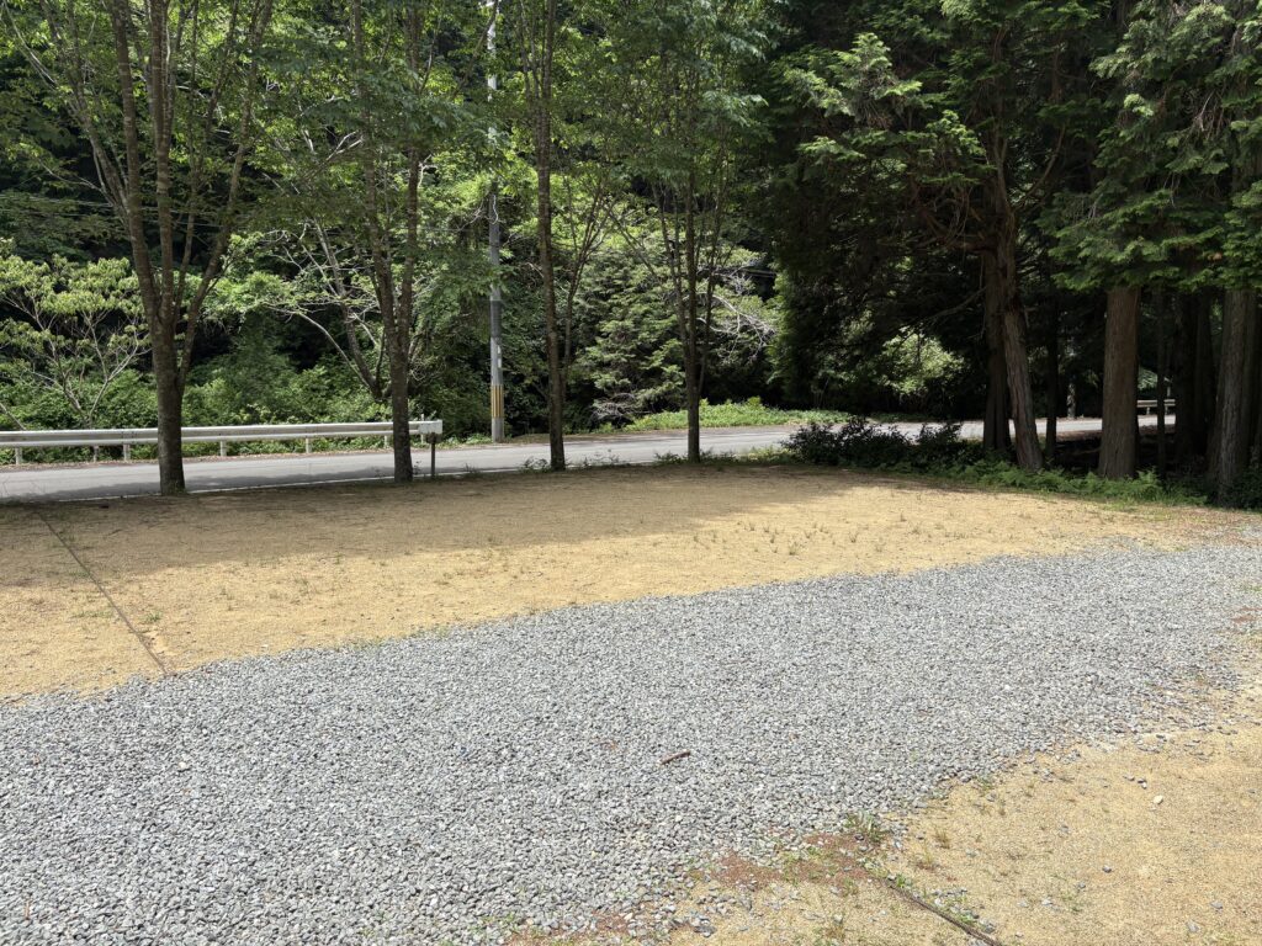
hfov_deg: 67.3
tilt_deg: -5.7
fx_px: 948
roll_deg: +1.7
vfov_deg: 53.1
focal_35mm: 26
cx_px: 631
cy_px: 473
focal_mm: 5.96
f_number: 1.6
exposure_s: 1/1099
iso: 50
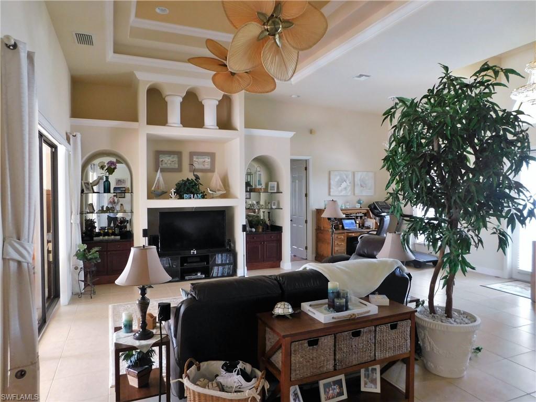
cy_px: 201
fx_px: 356
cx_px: 268
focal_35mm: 23
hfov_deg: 73.9
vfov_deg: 58.9
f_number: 3
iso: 400
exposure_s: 1/20
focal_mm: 4
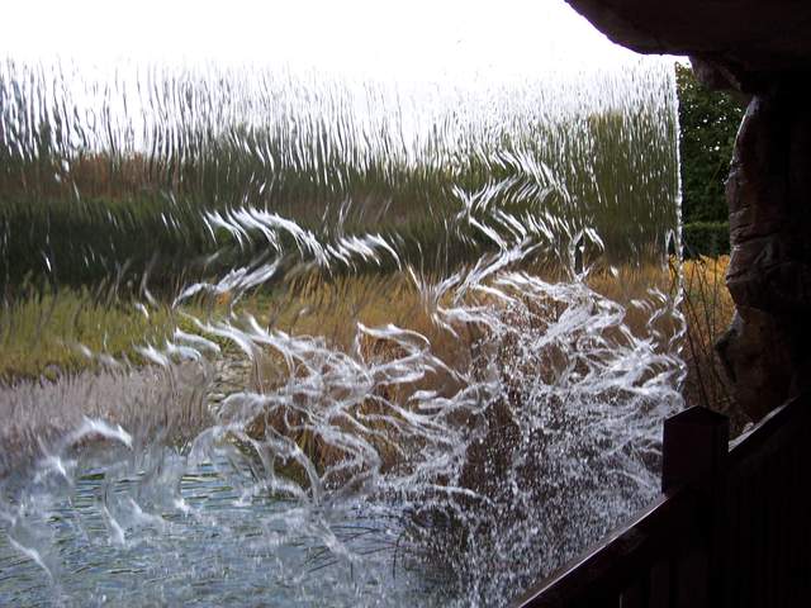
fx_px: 890
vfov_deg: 37.7
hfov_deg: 49.0
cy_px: 304
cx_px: 406
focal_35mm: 38
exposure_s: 1/500
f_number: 2.8
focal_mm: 8
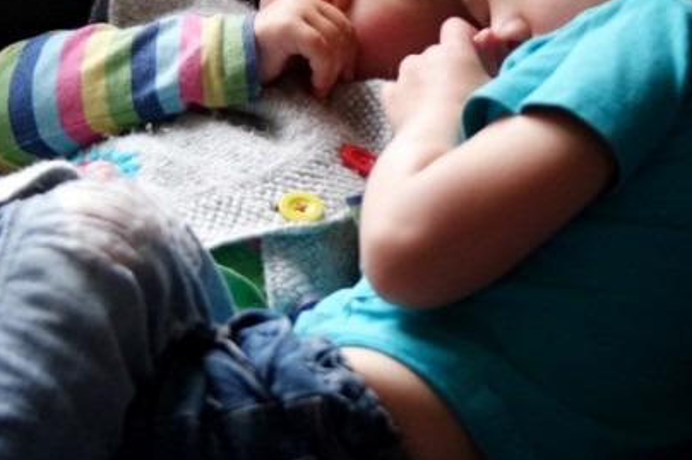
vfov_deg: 6.1
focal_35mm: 224
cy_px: 176
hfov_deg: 9.2
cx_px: 271
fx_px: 4304
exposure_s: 1/100
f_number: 4.5
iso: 1600
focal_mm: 75
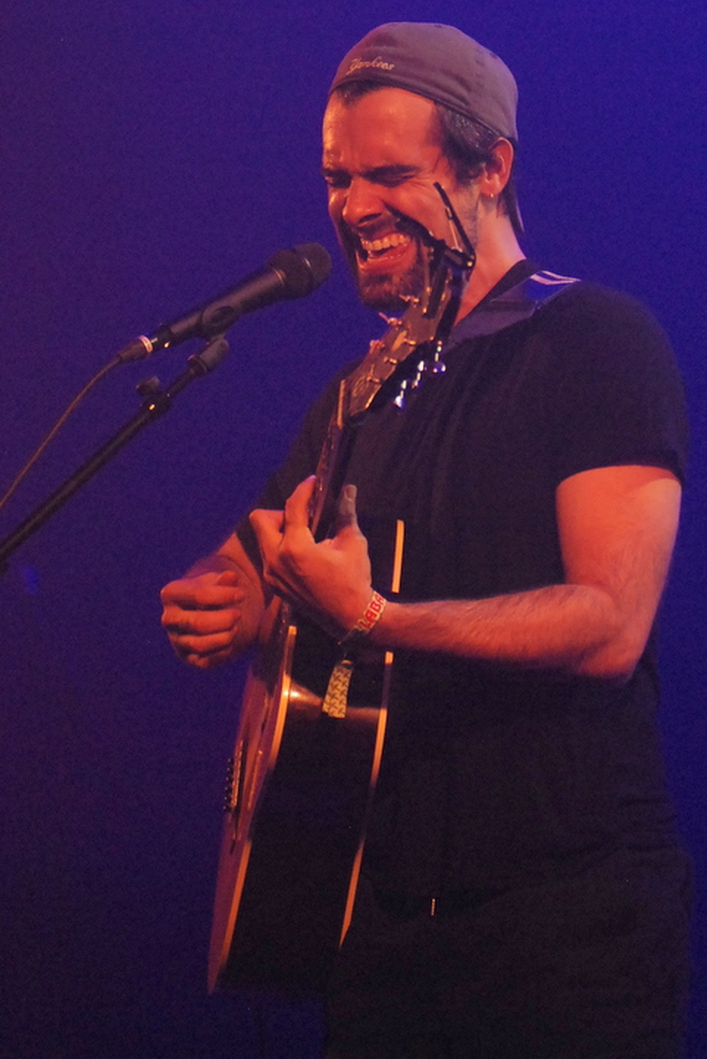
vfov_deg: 17.1
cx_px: 354
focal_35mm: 120
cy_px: 530
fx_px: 3530
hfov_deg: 11.4
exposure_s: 1/160
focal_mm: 80
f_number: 2.8
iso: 1600
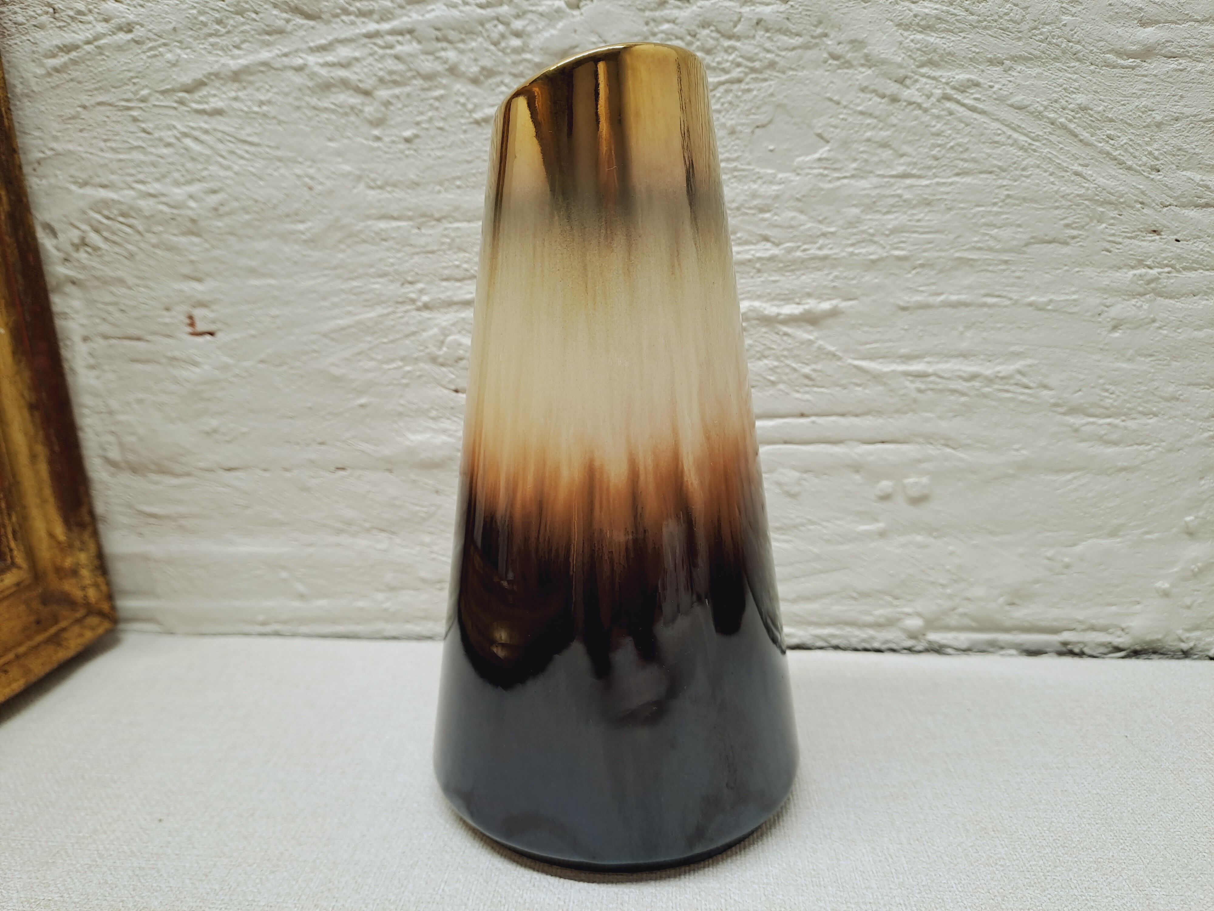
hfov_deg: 69.4
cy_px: 456
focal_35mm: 25
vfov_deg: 54.9
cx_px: 607
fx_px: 877
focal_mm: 4.65
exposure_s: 1/50
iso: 32
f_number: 1.8
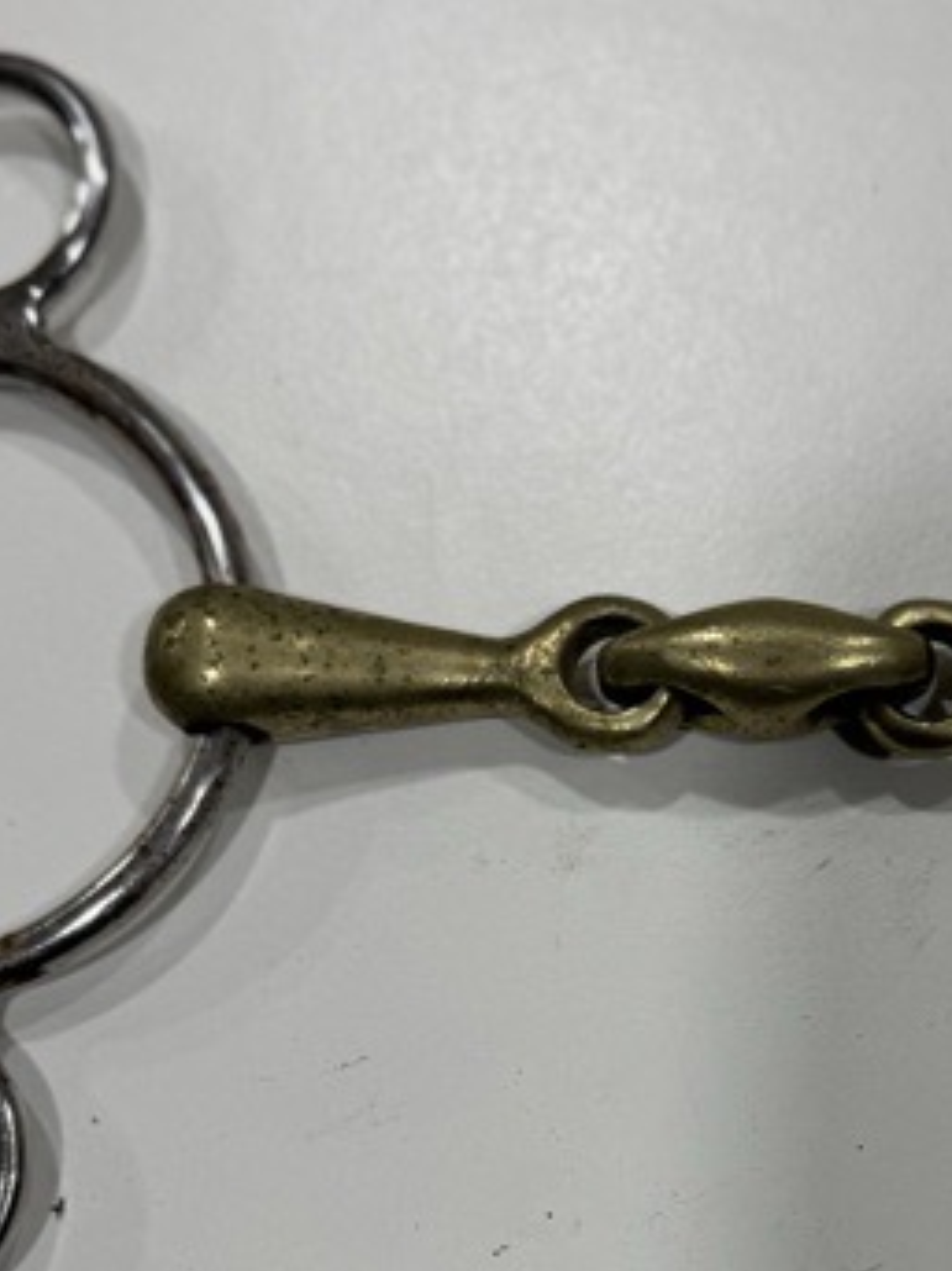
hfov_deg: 22.8
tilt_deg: -79.3
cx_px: 828
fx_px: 2312
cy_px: 1012
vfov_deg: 30.0
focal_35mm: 63
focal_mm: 6.76
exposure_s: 1/120
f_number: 1.78
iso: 80
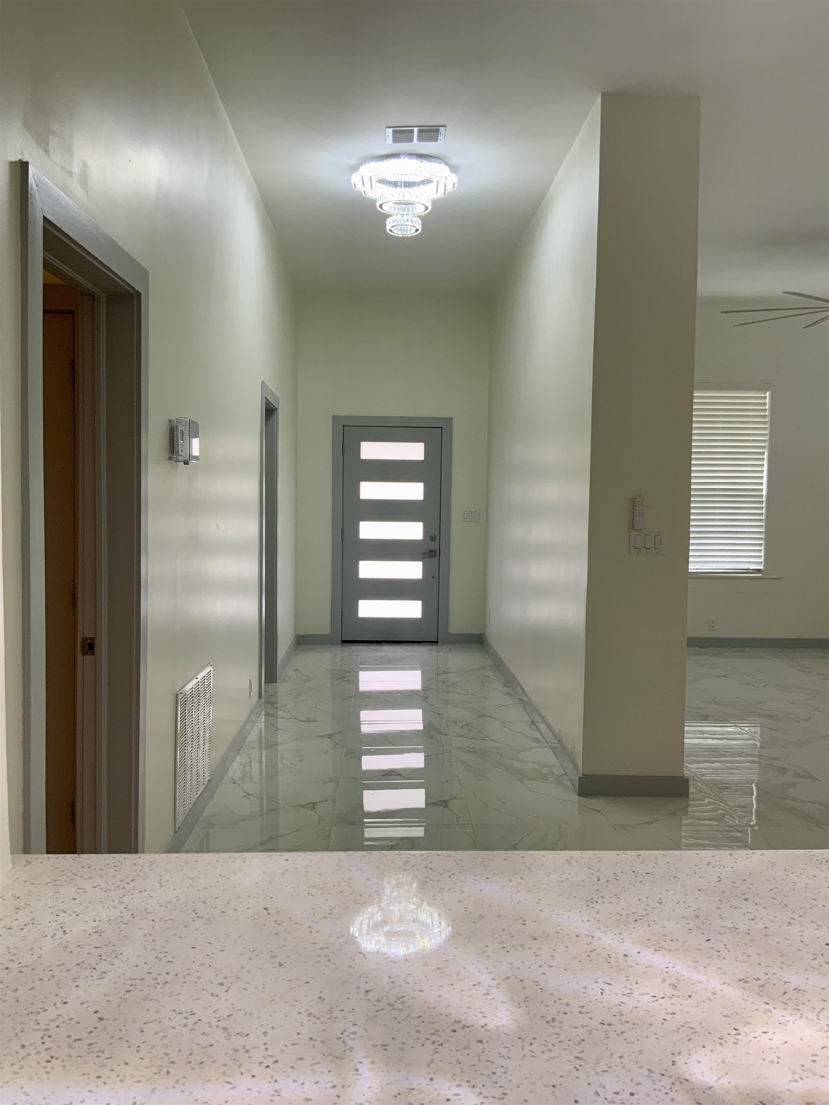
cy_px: 552
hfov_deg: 48.2
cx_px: 414
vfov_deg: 61.7
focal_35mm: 29
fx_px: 926
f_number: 1.8
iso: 50
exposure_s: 1/120
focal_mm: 3
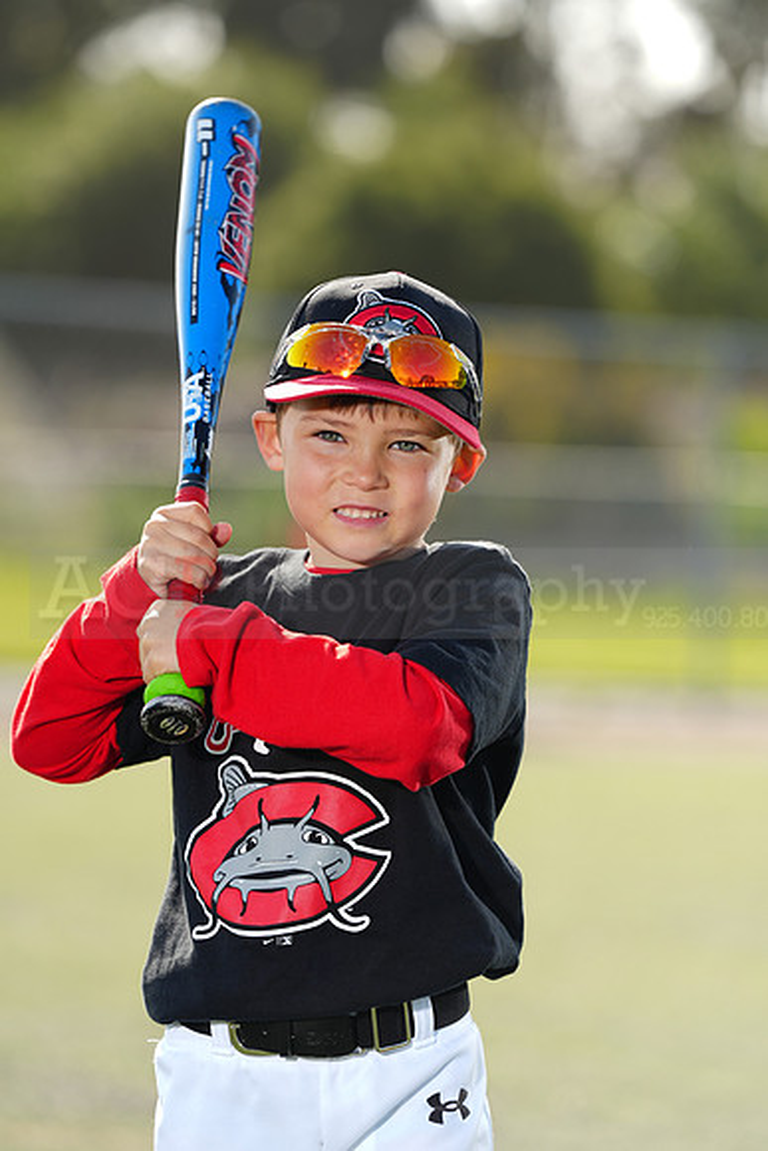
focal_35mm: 200
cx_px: 384
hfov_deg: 6.9
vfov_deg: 10.3
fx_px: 6396
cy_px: 576
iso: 64
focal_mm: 200
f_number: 4.5
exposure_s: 1/250
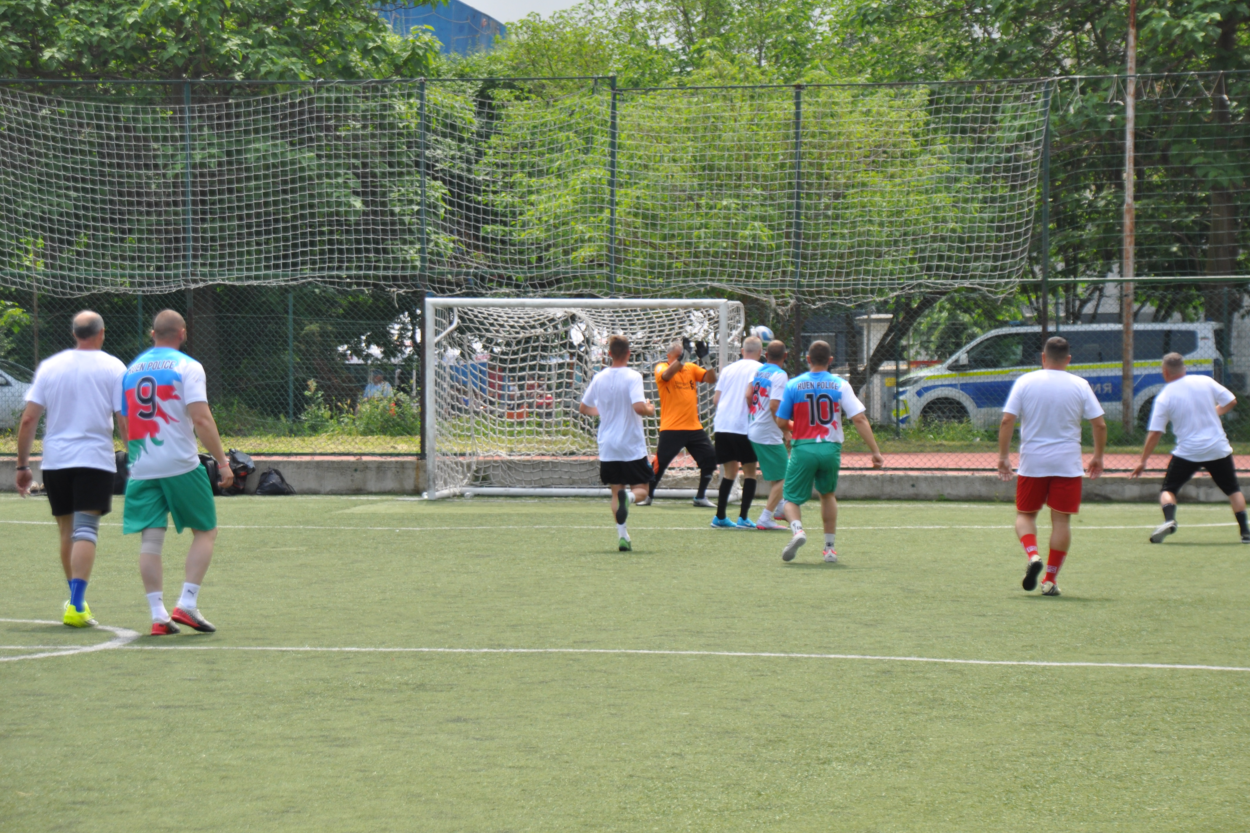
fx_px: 4461
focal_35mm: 129
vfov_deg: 10.7
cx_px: 624
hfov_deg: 15.9
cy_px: 415
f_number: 5.6
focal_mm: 85
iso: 280
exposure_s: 1/500
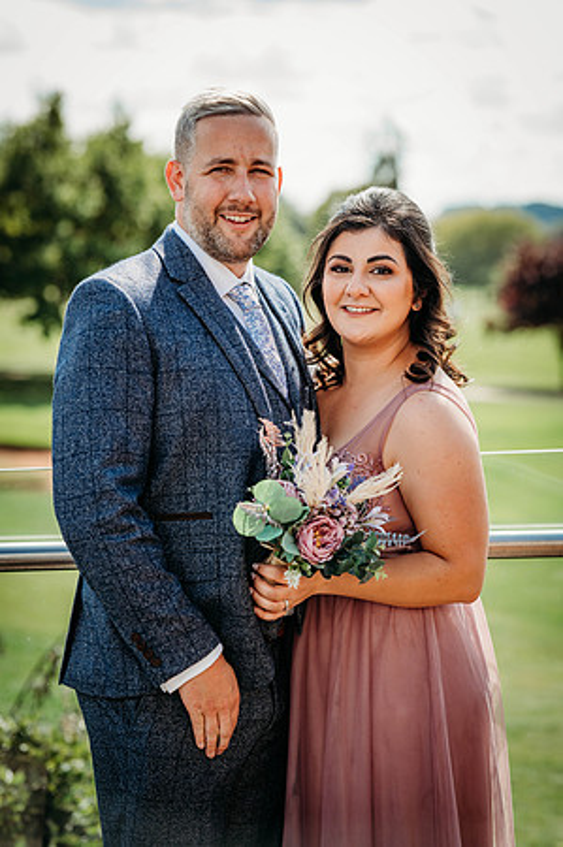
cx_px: 282
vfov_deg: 23.9
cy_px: 424
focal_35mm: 85
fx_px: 1998
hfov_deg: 16.0
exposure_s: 1/640
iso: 100
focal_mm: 85
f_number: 3.2
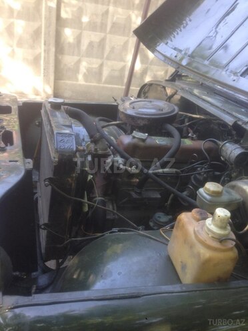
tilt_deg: -19.9
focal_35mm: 33
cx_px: 124
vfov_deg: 55.4
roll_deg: -11.7
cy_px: 166
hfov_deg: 42.9
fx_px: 315
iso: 64
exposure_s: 1/60
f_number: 2.4
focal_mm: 4.12
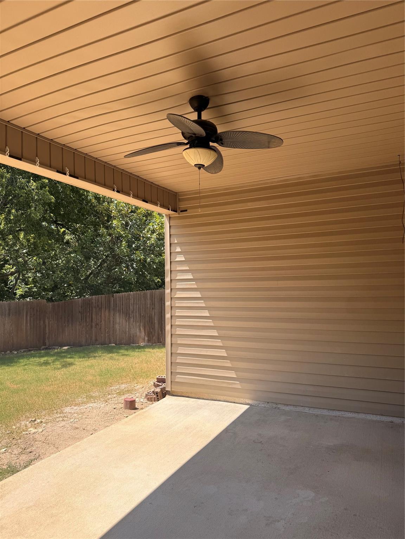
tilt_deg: +4.5
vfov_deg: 71.6
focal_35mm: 24
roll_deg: +1.7
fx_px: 374
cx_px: 202
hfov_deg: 56.8
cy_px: 270
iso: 80
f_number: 1.78
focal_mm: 6.76
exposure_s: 1/1689
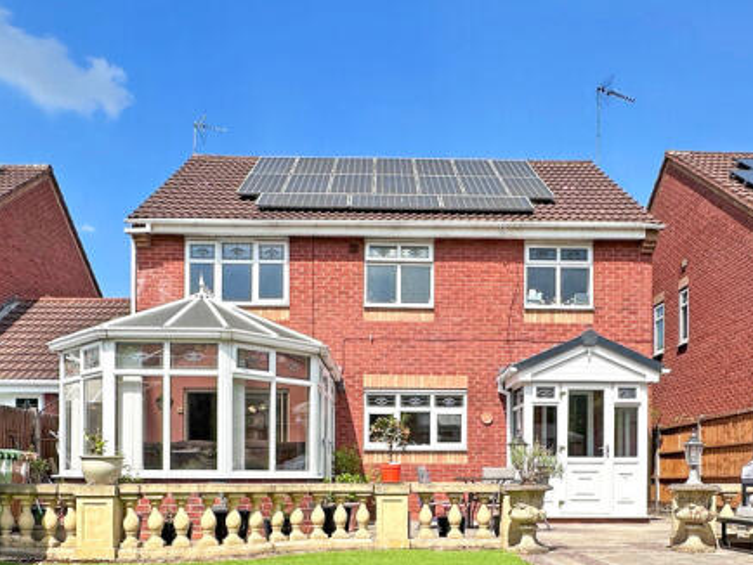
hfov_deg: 55.3
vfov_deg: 40.8
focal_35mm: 33
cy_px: 470
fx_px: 718
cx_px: 401
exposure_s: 1/2257
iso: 40
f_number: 2.2
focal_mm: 2.22
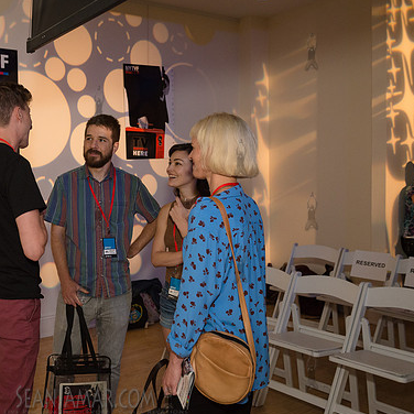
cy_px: 211
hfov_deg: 42.4
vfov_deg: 43.9
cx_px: 98
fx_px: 514
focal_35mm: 38
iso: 2500
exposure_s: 1/500
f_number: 4
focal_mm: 29
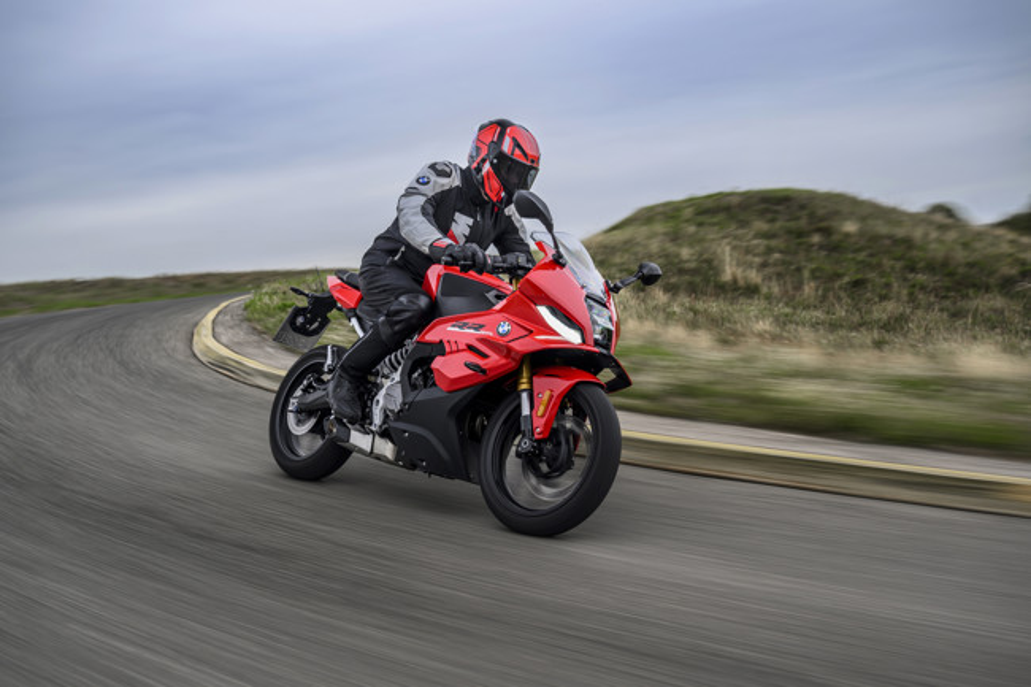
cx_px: 516
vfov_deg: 35.0
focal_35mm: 38
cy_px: 344
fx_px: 1088
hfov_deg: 50.7
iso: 50
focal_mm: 38
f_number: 4.5
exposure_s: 1/25
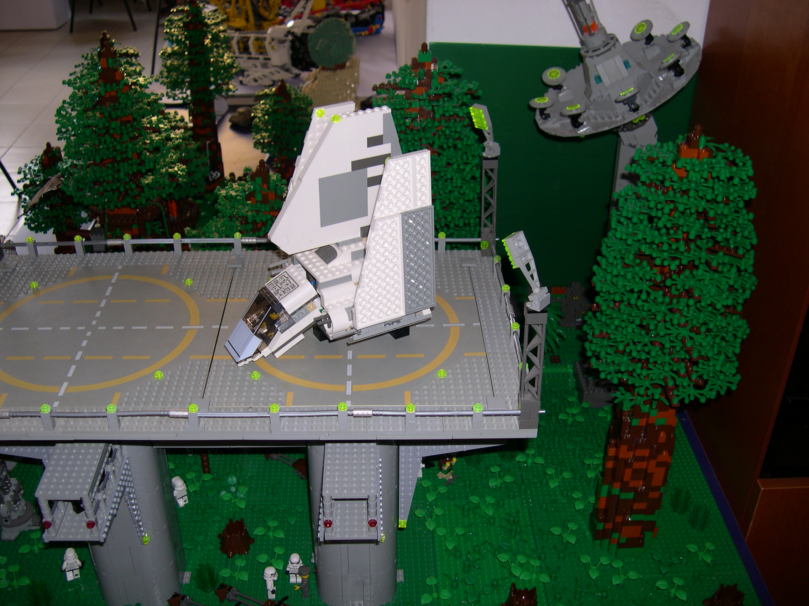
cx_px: 404
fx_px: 888
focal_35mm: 38
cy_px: 303
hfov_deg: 49.0
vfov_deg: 37.7
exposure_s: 1/60
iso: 100
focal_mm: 8
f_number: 2.8
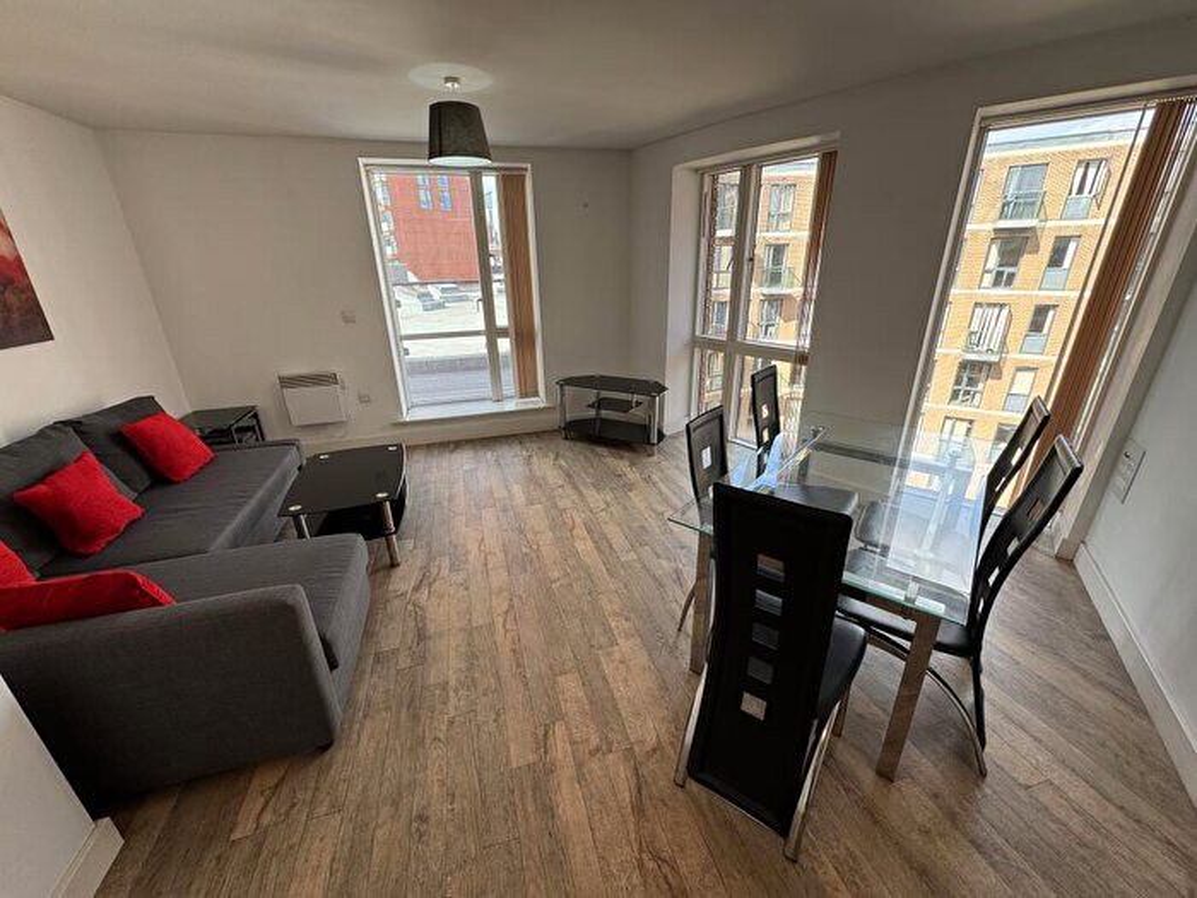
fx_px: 484
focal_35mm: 14
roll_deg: +1.0
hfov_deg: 102.1
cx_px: 598
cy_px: 449
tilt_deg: -21.1
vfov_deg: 85.7
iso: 40
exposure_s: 1/138
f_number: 2.2
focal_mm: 2.22
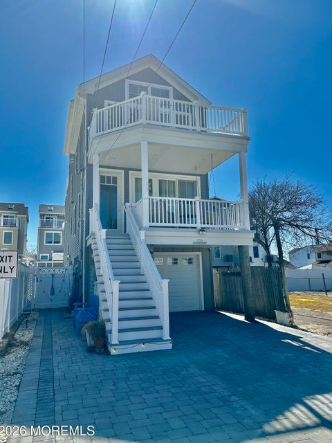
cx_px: 160
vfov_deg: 69.4
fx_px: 320
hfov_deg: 54.9
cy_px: 221
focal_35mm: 25
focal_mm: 6.86
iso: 80
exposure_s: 1/7576
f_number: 1.78
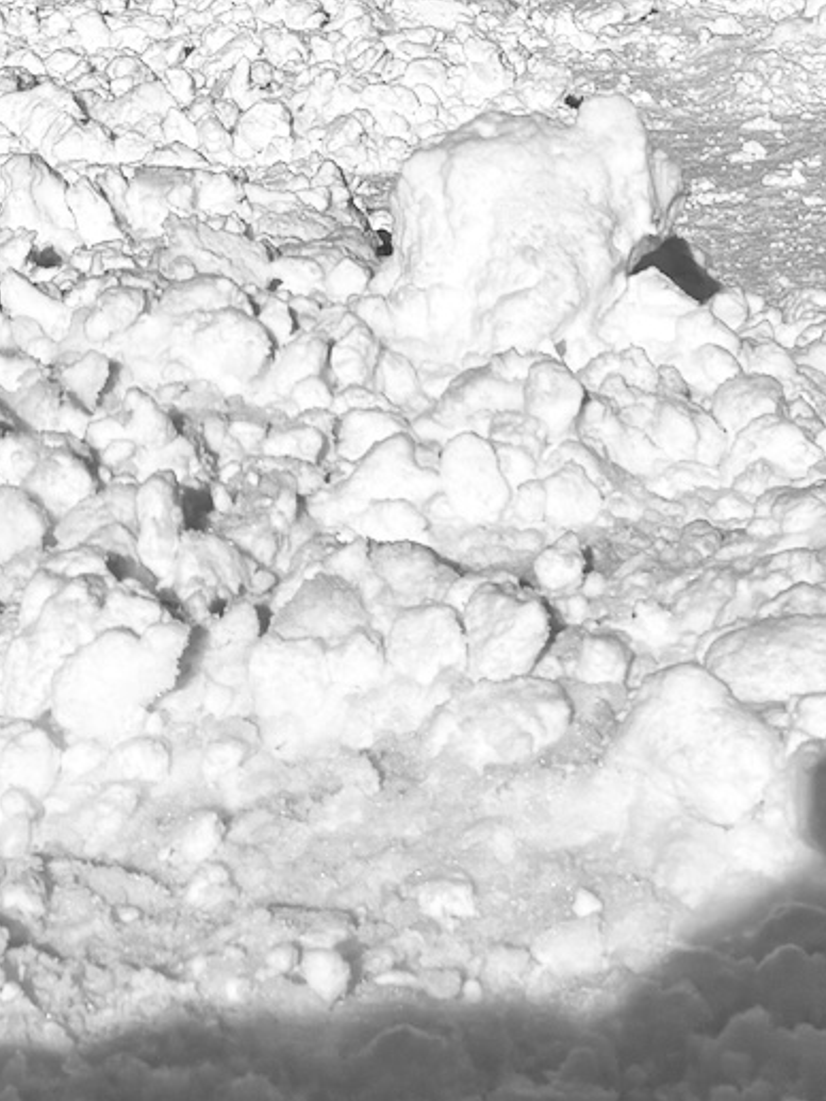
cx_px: 258
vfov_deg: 17.2
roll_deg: +0.1
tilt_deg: -22.9
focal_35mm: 103
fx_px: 3276
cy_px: -562
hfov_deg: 14.3
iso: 50
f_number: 1.6
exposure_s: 1/18868
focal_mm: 5.96
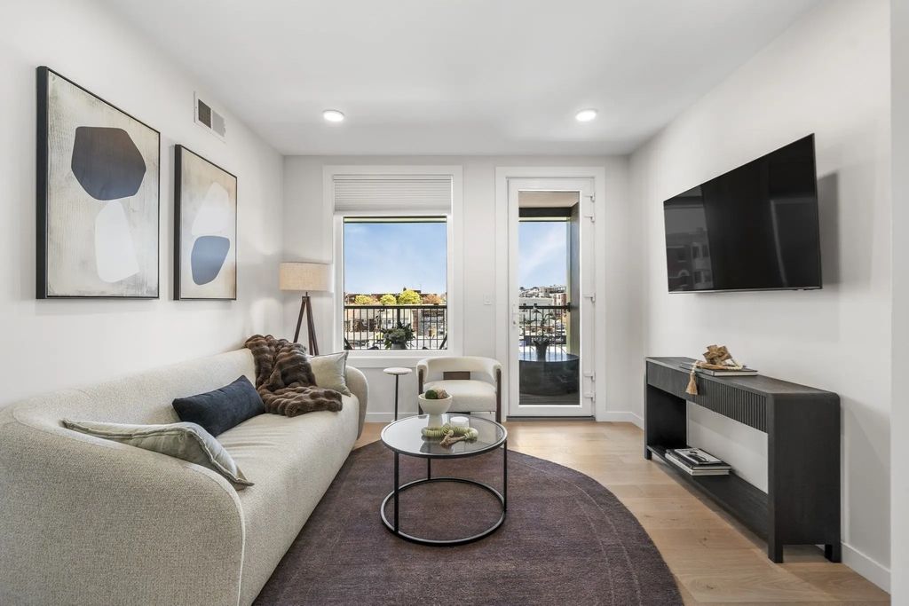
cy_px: 303
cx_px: 454
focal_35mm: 16
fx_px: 391
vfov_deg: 75.5
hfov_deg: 98.5
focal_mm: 15.5
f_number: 5.6
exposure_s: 1/15
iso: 200
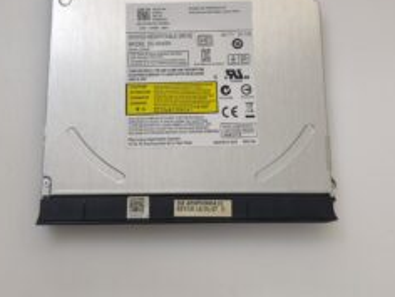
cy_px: 88
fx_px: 593
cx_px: 191
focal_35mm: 52
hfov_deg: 36.8
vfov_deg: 27.8
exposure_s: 1/50
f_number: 1.6
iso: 320
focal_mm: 6.57
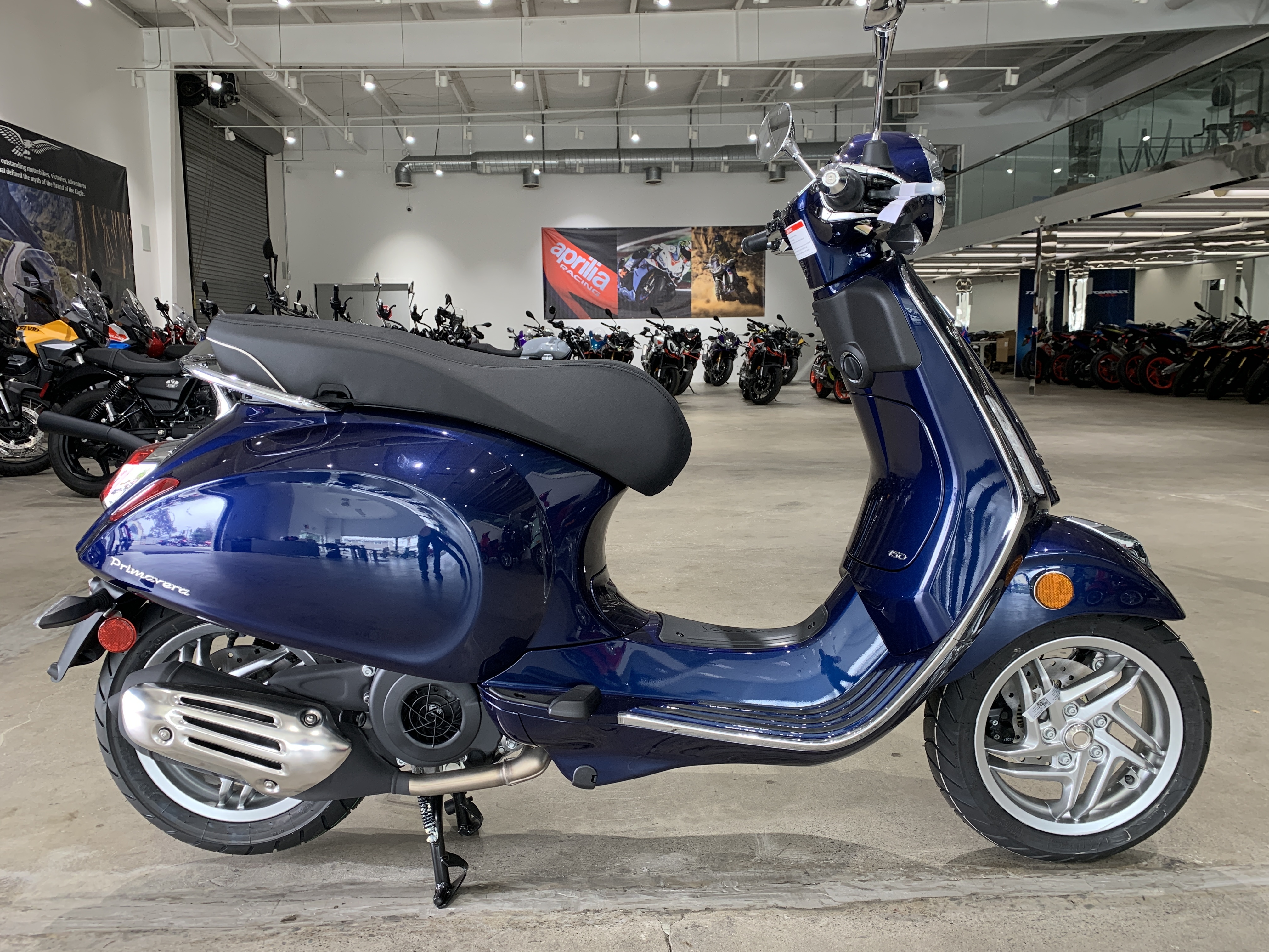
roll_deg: -1.2
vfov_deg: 53.1
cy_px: 476
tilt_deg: -7.1
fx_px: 953
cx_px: 634
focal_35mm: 26
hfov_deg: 67.3
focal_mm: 4.25
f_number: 1.8
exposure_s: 1/60
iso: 64
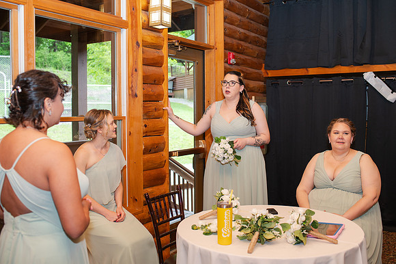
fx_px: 402
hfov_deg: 52.4
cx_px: 207
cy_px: 126
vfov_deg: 36.3
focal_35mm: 37
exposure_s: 1/200
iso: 800
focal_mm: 35
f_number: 3.5
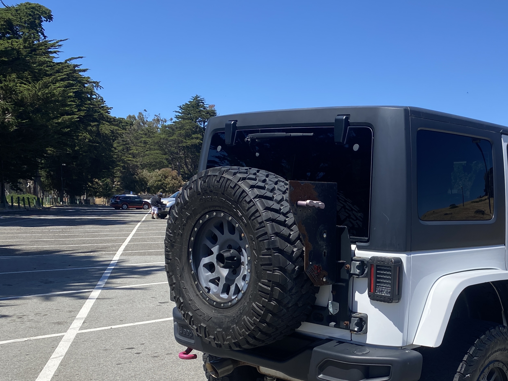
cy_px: 290
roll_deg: -0.3
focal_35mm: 42
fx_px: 616
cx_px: 392
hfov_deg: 43.1
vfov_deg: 33.6
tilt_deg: -5.4
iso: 32
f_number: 1.8
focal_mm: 4.25
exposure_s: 1/2463
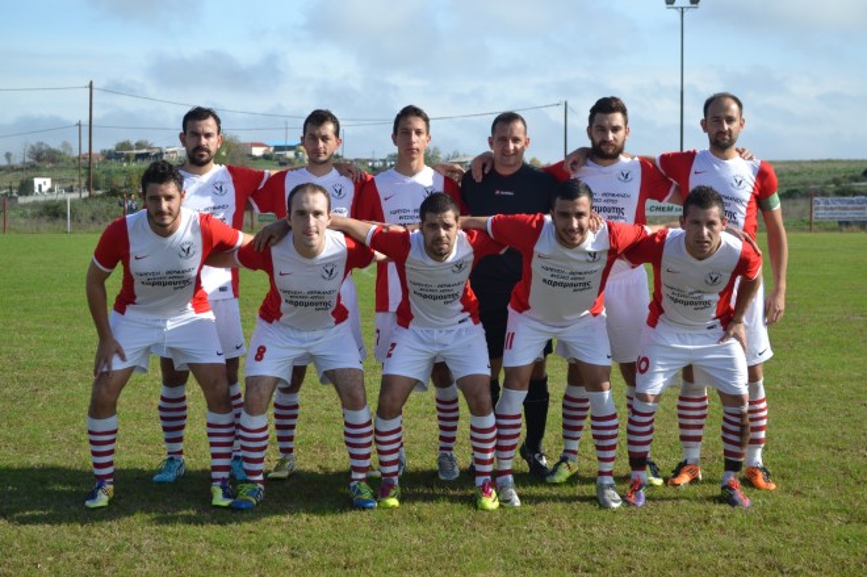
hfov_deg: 31.9
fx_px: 1516
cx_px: 434
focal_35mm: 63
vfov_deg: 21.5
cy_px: 288
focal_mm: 42
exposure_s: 1/1600
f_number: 5.6
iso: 400
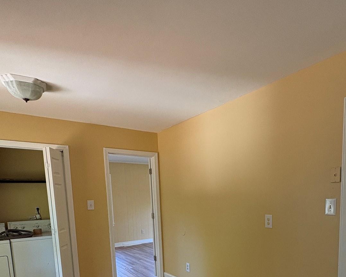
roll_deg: +2.0
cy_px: 231
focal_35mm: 26
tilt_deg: -6.0
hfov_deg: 65.3
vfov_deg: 50.7
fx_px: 266
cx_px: 211
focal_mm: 2.22
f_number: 2.2
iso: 250
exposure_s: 1/86
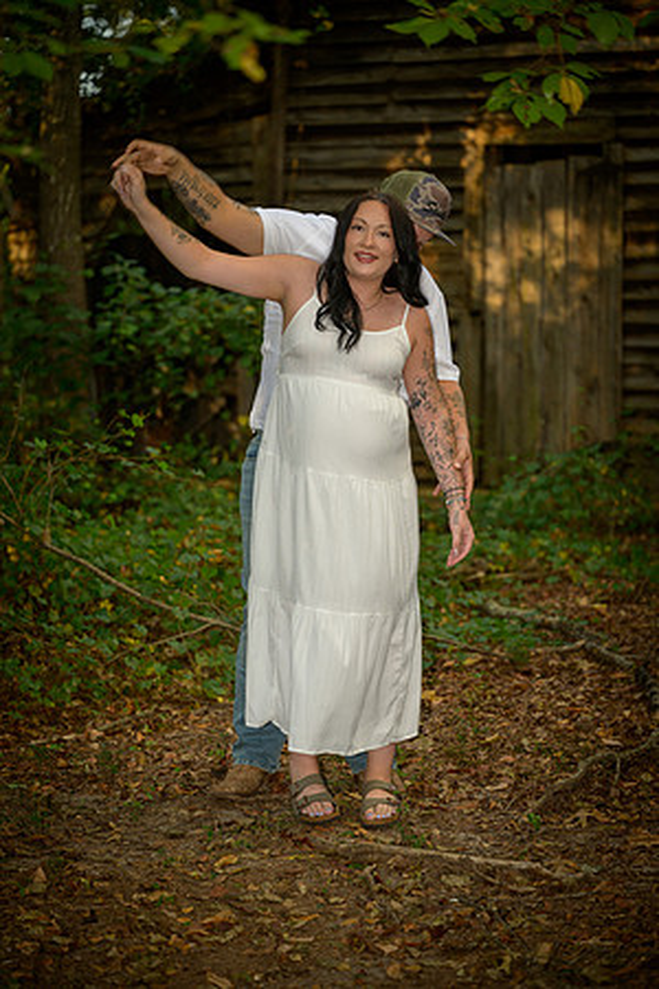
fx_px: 2883
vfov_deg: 19.5
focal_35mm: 105
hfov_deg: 13.0
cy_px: 494
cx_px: 330
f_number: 3.3
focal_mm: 105
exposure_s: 1/60
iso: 200
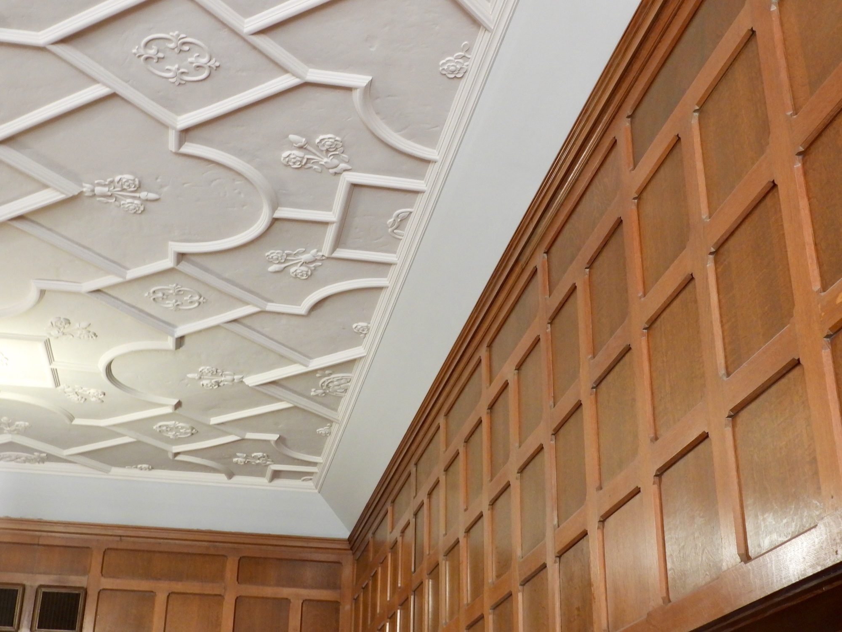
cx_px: 421
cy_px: 316
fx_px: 1143
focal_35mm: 47
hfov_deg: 40.4
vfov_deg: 30.9
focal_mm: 8.4
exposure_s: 1/20
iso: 400
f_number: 3.2
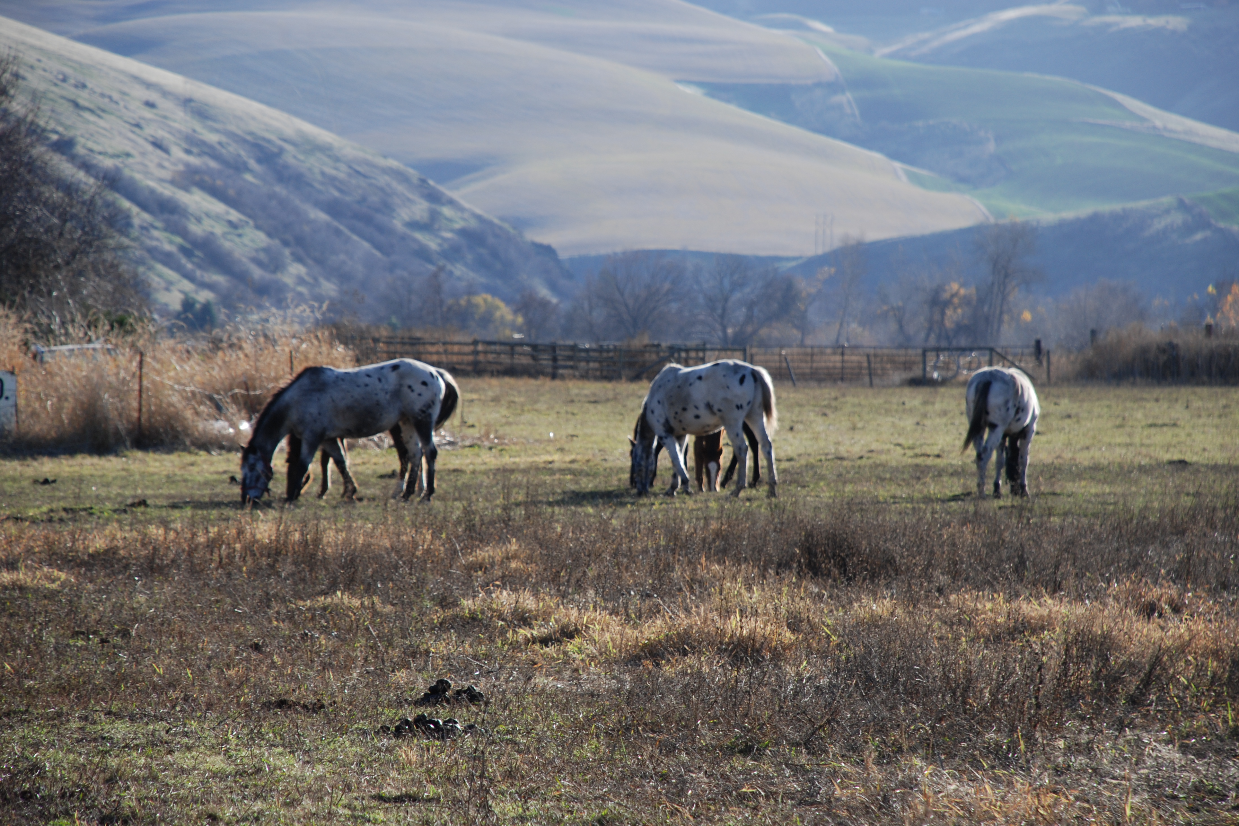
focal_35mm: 204
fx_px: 7003
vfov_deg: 6.7
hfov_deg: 10.1
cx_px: 620
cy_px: 411
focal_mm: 135
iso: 200
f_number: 5.6
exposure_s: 1/320
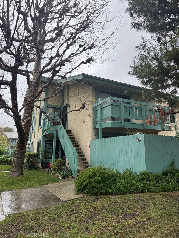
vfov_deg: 71.6
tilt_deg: +12.2
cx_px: 90
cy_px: 119
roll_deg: +0.4
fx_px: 165
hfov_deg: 56.8
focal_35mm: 24
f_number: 1.78
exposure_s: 1/436
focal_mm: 6.76
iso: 80
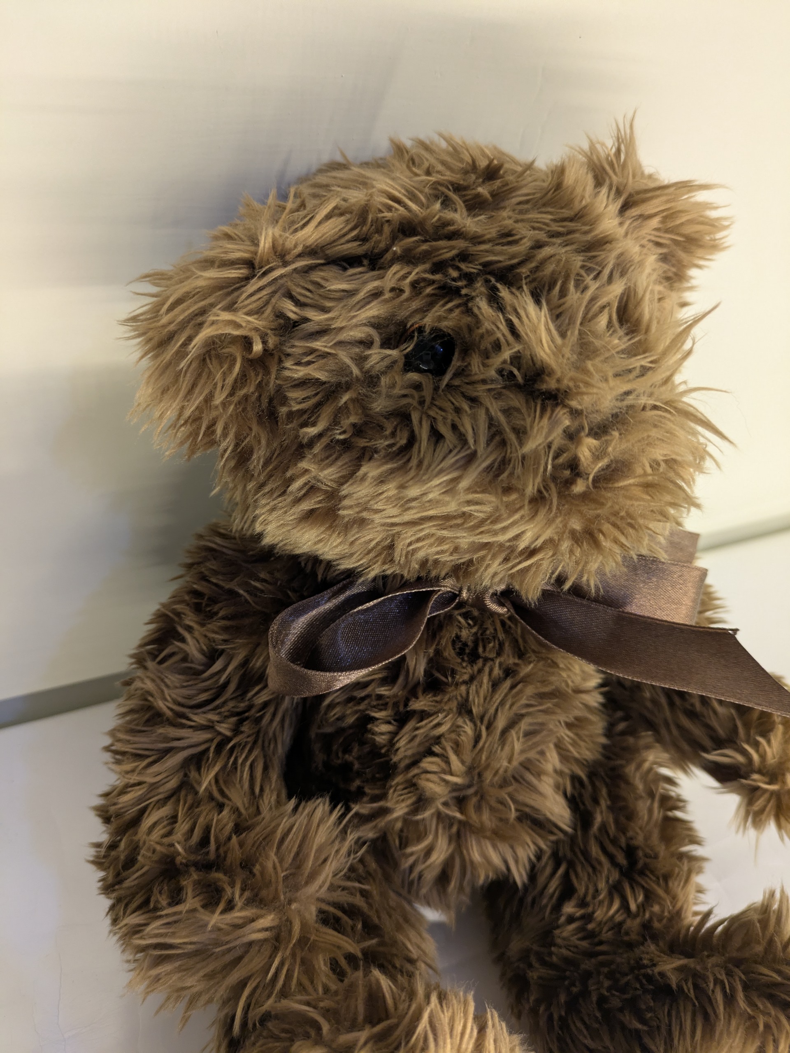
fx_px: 761
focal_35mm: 25
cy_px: 526
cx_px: 395
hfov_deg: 54.9
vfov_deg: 69.4
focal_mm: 5.43
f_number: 1.89
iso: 230
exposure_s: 1/100
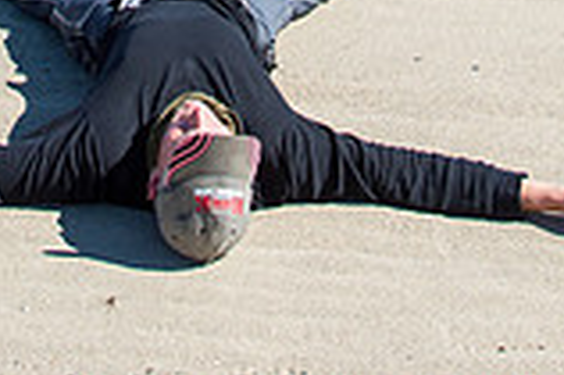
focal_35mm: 93
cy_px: -328
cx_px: 156
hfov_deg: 21.8
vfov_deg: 13.1
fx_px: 1455
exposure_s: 1/500
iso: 200
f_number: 9
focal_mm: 24
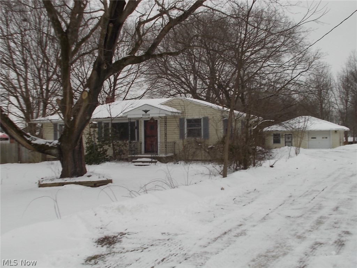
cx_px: 178
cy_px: 134
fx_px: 402
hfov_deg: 47.9
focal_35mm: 39
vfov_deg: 36.8
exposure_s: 1/125
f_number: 3.9
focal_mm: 6.9
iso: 80
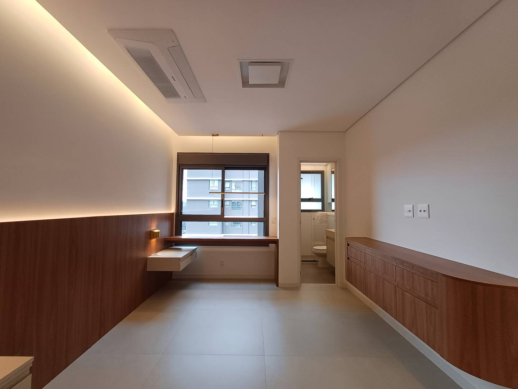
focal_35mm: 16
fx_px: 239
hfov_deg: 94.5
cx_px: 259
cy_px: 194
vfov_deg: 78.1
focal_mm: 1.64
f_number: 2.2
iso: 50
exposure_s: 1/60
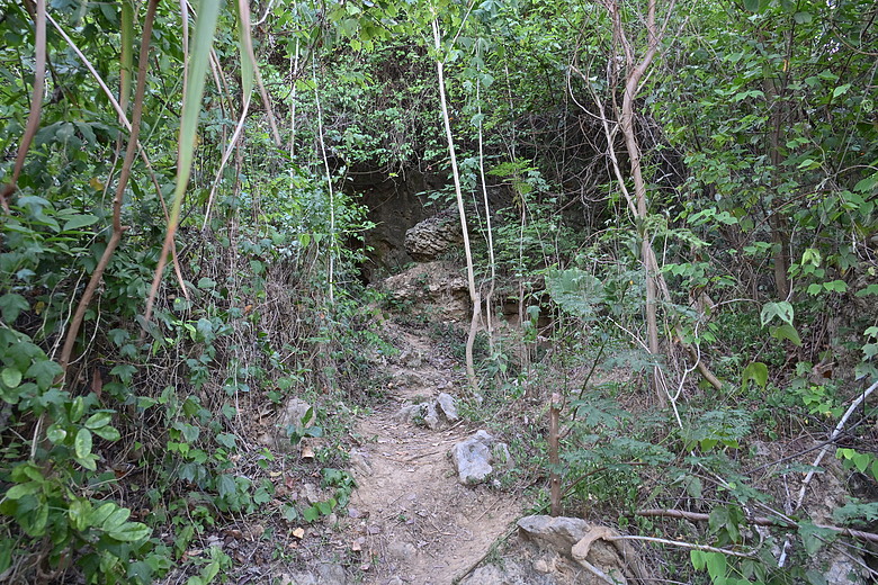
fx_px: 671
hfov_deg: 66.4
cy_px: 292
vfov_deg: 47.2
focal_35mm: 28
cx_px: 439
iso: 1100
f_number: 6.3
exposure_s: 1/160
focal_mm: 27.5
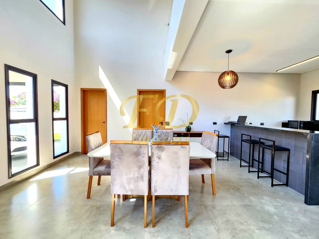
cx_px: 160
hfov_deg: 106.2
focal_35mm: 13
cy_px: 120
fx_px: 120
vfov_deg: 89.9
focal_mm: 2.2
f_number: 2.2
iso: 250
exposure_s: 1/60.2
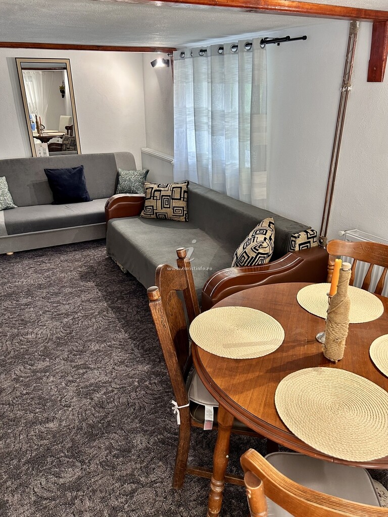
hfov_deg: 53.1
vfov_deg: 67.3
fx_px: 389
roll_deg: -0.3
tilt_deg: -24.2
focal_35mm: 26
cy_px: 258
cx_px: 194
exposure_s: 1/61
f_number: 1.5
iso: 125
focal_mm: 5.7
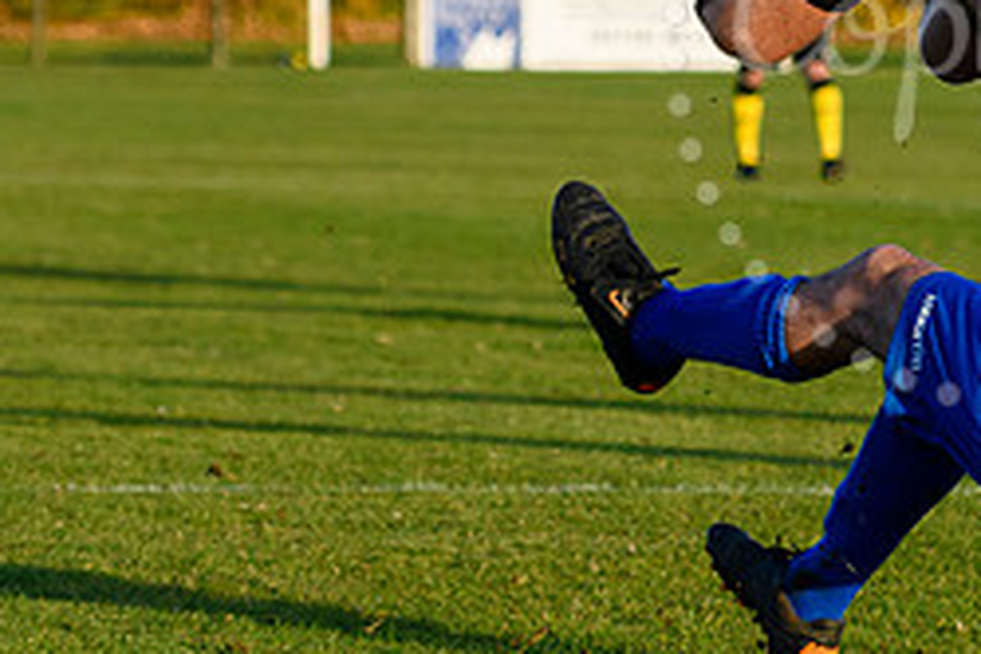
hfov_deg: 4.9
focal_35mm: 421
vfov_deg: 3.3
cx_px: 956
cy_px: 11
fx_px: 11471
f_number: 4
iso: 500
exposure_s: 1/2000
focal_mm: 92
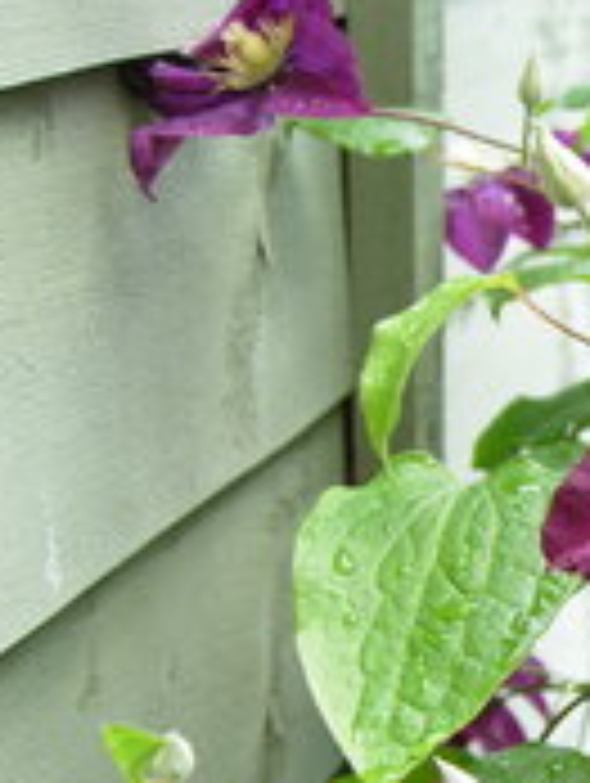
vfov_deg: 21.1
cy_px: 693
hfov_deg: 15.3
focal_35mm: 91
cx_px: 815
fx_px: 2063
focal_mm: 7.5
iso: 50
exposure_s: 1/78.3
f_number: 2.7
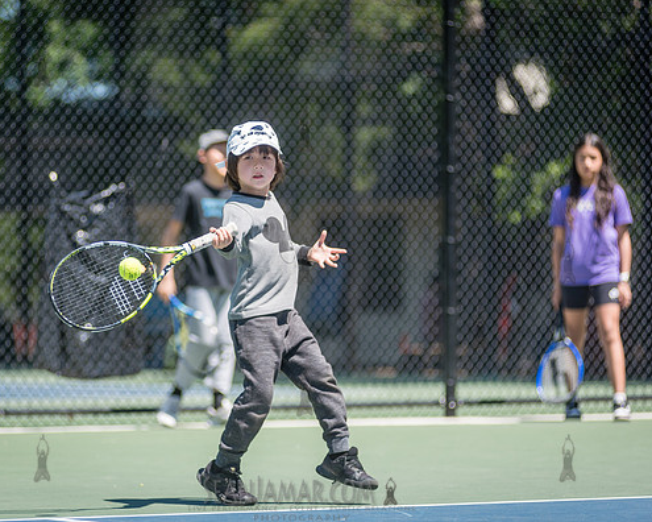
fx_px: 3840
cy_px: 236
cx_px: 246
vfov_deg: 7.8
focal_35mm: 199
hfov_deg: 9.7
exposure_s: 1/2000
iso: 200
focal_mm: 155
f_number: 2.8
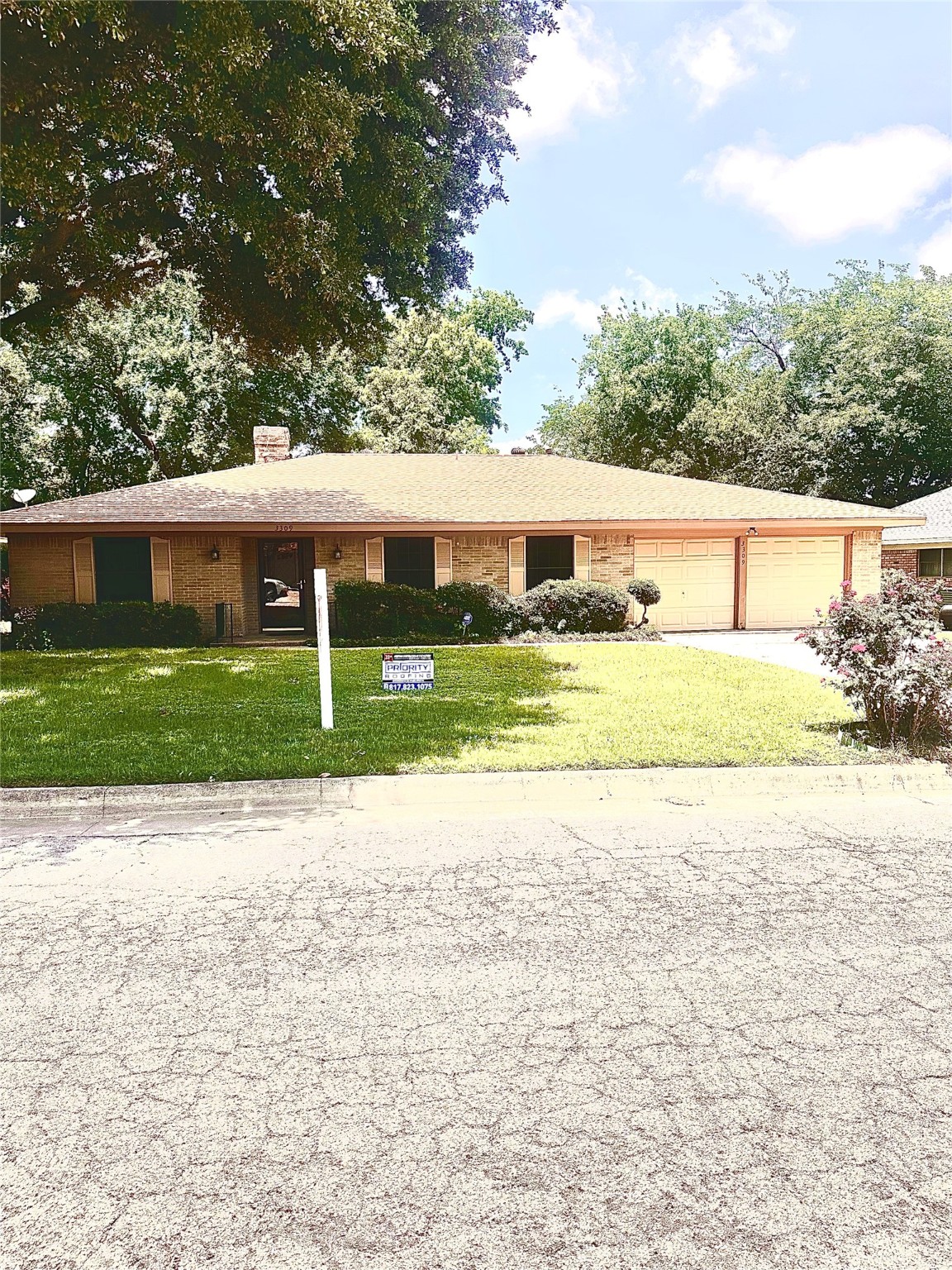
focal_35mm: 24
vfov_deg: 71.6
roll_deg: +0.3
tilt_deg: -2.2
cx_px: 476
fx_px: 880
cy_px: 635
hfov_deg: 56.8
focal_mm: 6.86
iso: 80
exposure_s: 1/5000
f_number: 1.78
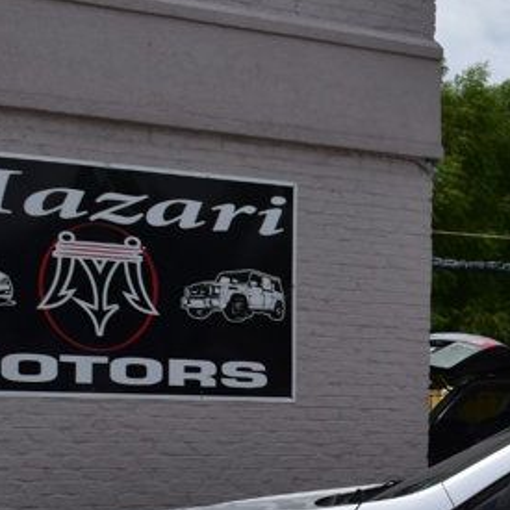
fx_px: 2217
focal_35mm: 133
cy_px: 560
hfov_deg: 12.5
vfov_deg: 12.9
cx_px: 762
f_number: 11
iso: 250
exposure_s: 1/500
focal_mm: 28
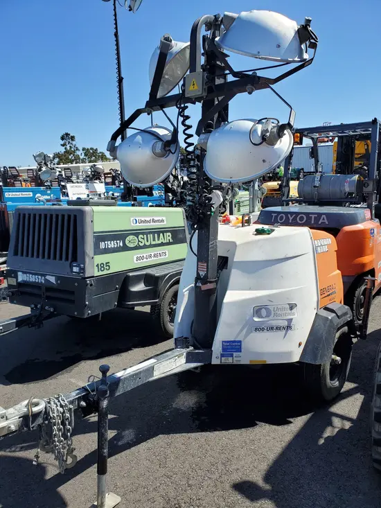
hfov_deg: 53.1
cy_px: 254
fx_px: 381
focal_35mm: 26
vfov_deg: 67.3
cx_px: 190
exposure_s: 1/1192
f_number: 2.4
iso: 50
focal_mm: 4.3
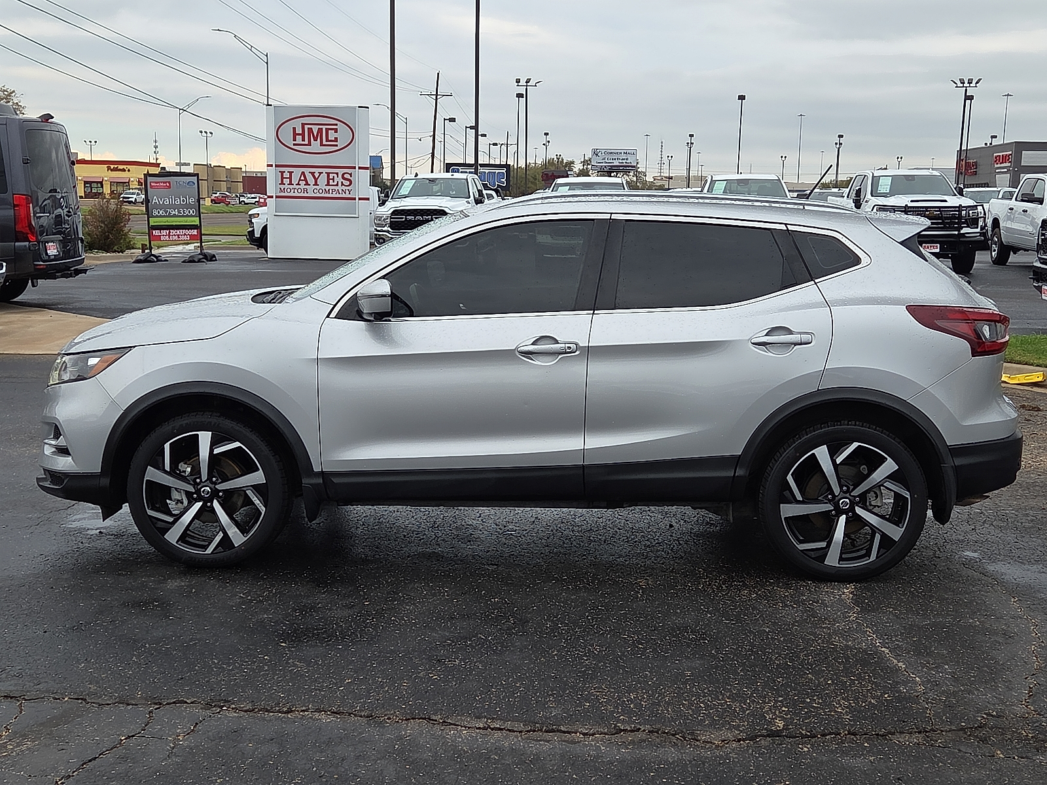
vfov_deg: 32.9
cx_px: 524
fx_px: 1331
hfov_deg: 42.9
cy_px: 392
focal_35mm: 44
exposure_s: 1/1667
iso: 76
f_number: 1.8
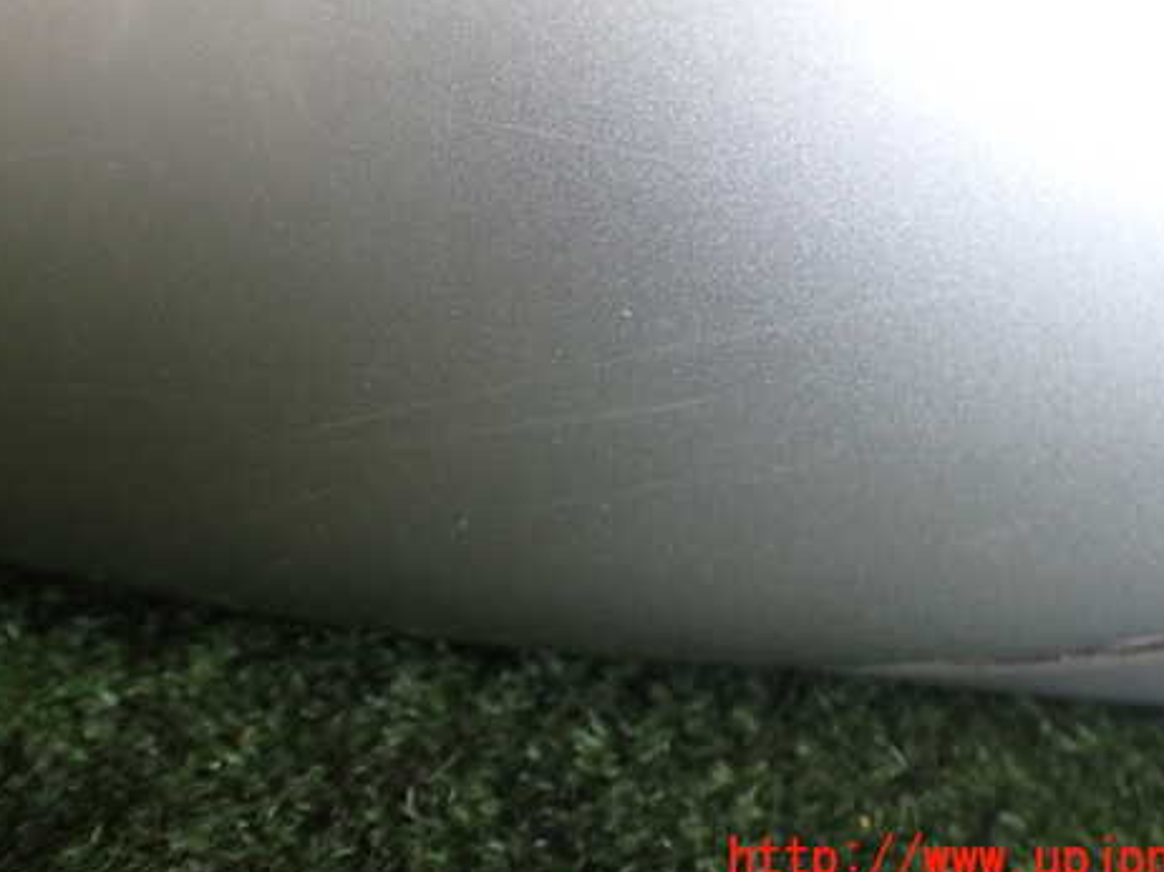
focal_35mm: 39
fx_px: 1311
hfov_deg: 47.9
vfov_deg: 36.6
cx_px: 542
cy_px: 325
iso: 320
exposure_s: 1/125
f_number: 2.3
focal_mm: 5.4
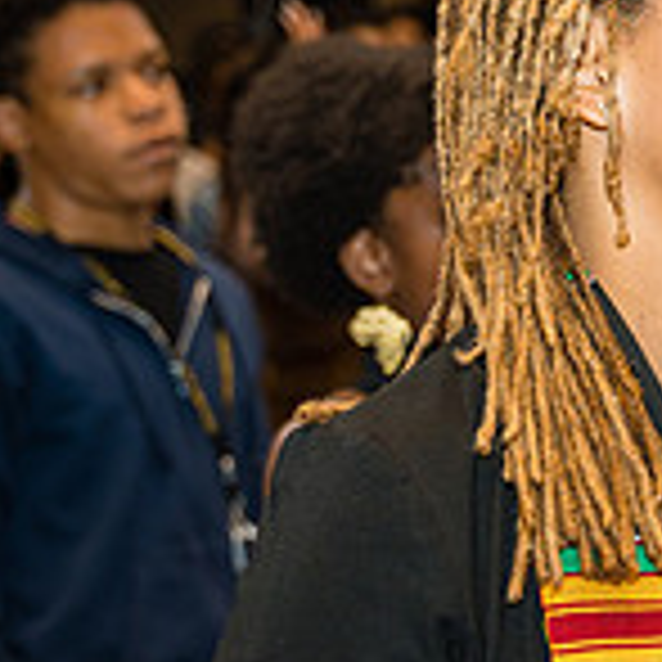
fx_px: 2899
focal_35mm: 134
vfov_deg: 13.0
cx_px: 1049
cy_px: 466
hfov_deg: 12.3
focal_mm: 40
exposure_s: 1/250
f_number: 2.8
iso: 640
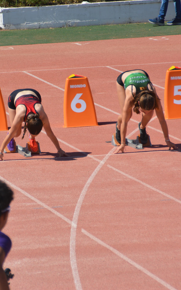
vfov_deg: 4.6
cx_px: 28
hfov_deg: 2.9
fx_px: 3629
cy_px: 145
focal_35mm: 460
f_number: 7.1
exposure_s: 1/1600
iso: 400
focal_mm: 200
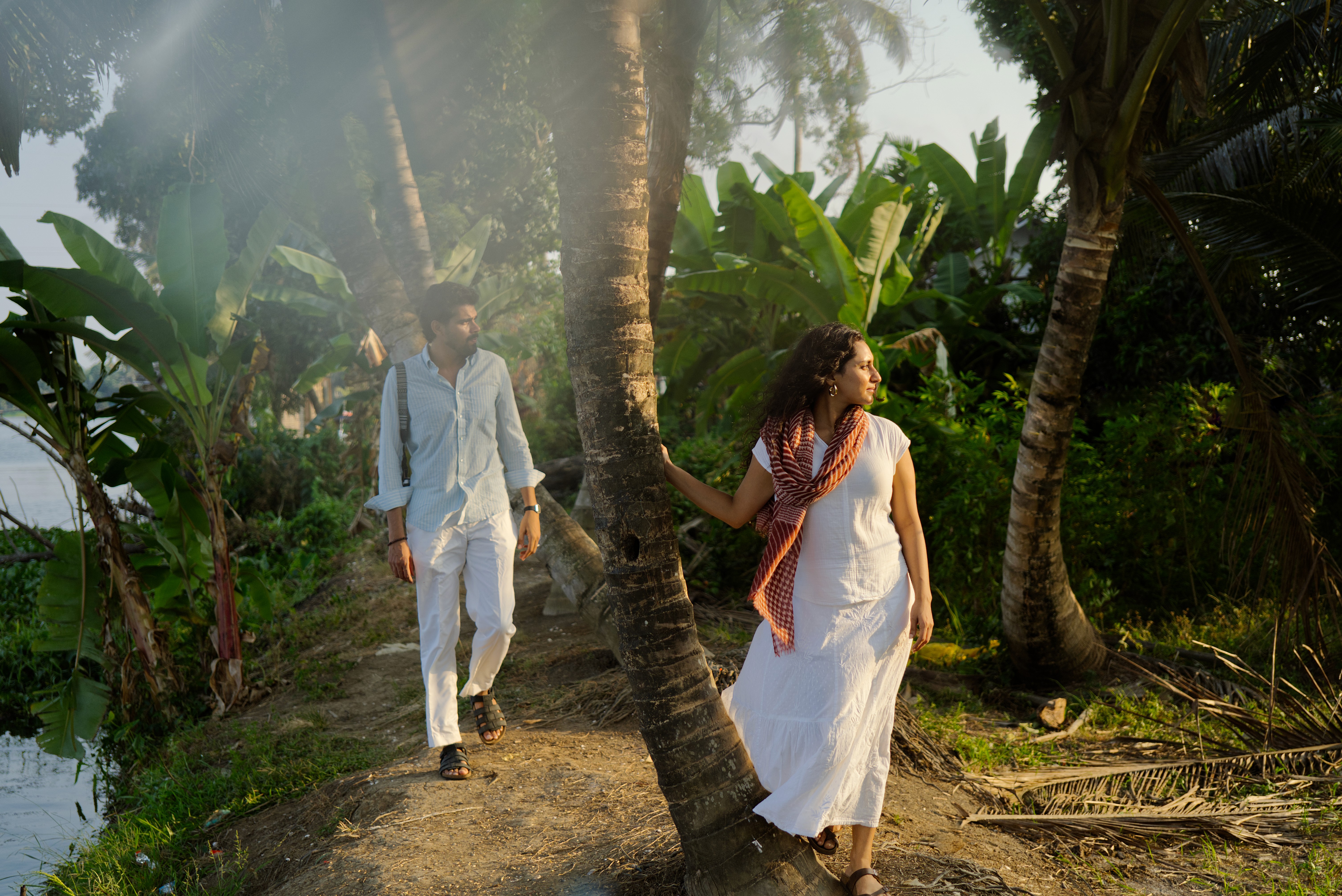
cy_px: 448
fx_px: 1865
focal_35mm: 50
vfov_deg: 27.0
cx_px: 671
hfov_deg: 39.6
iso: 400
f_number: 2.8
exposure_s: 1/1250
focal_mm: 50
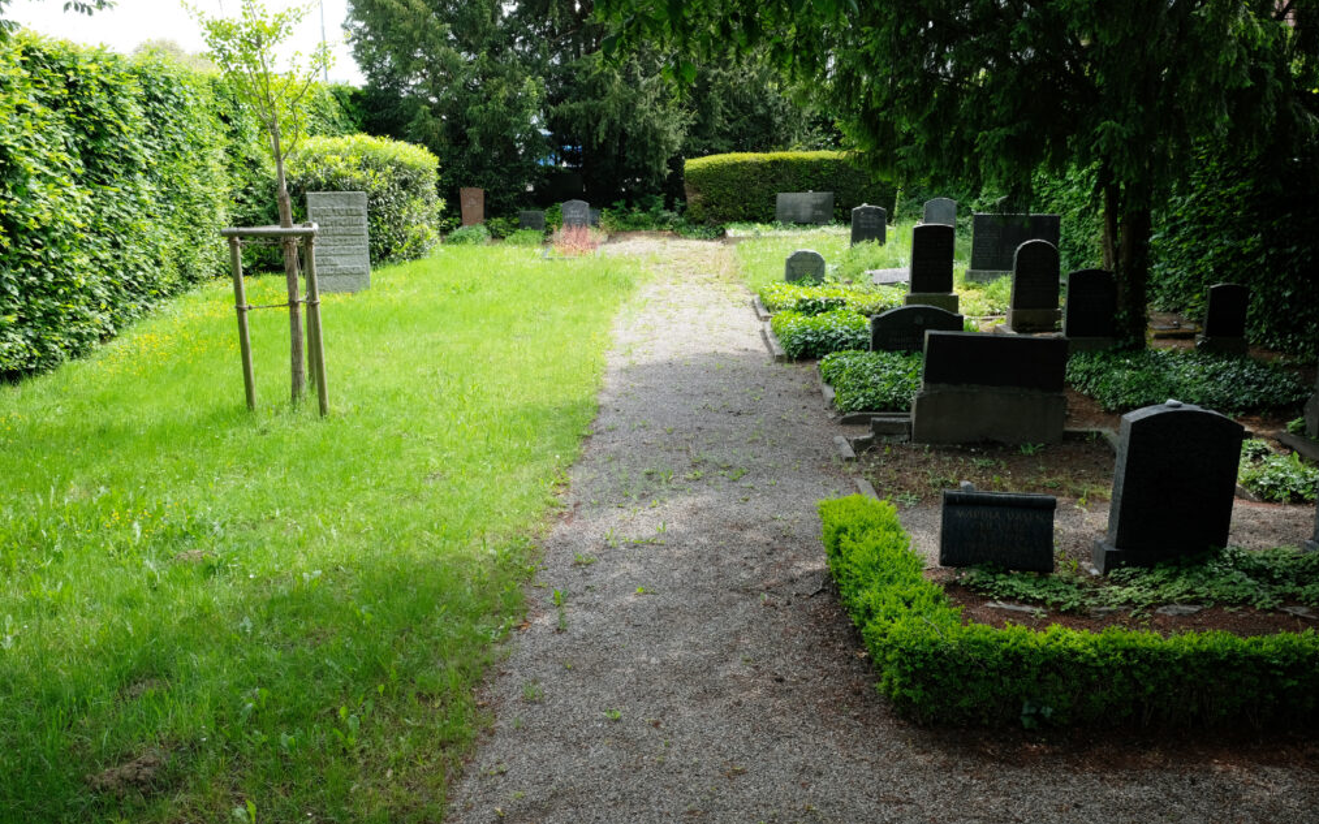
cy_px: 392
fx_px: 1186
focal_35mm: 33
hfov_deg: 58.1
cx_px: 656
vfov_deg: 38.3
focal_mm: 21.4
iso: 200
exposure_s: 1/60
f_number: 9
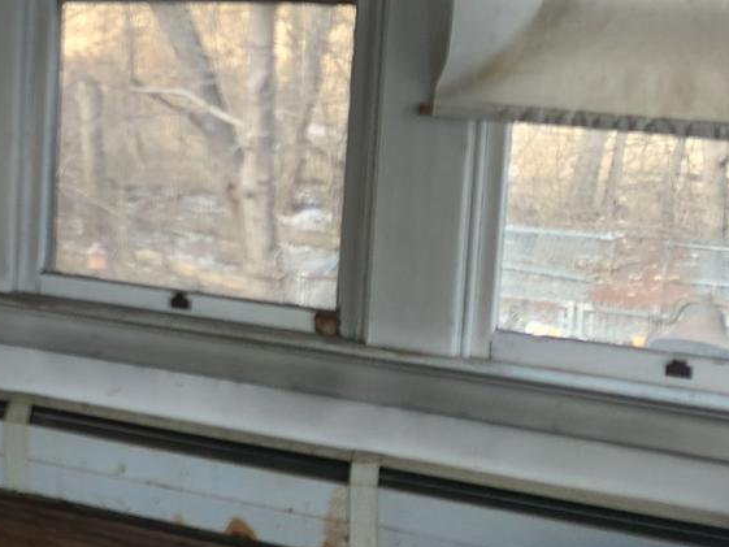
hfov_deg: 18.7
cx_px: -537
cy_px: 114
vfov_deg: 17.4
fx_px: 1769
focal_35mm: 84
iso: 50
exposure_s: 1/180
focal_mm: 5.4
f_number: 1.8
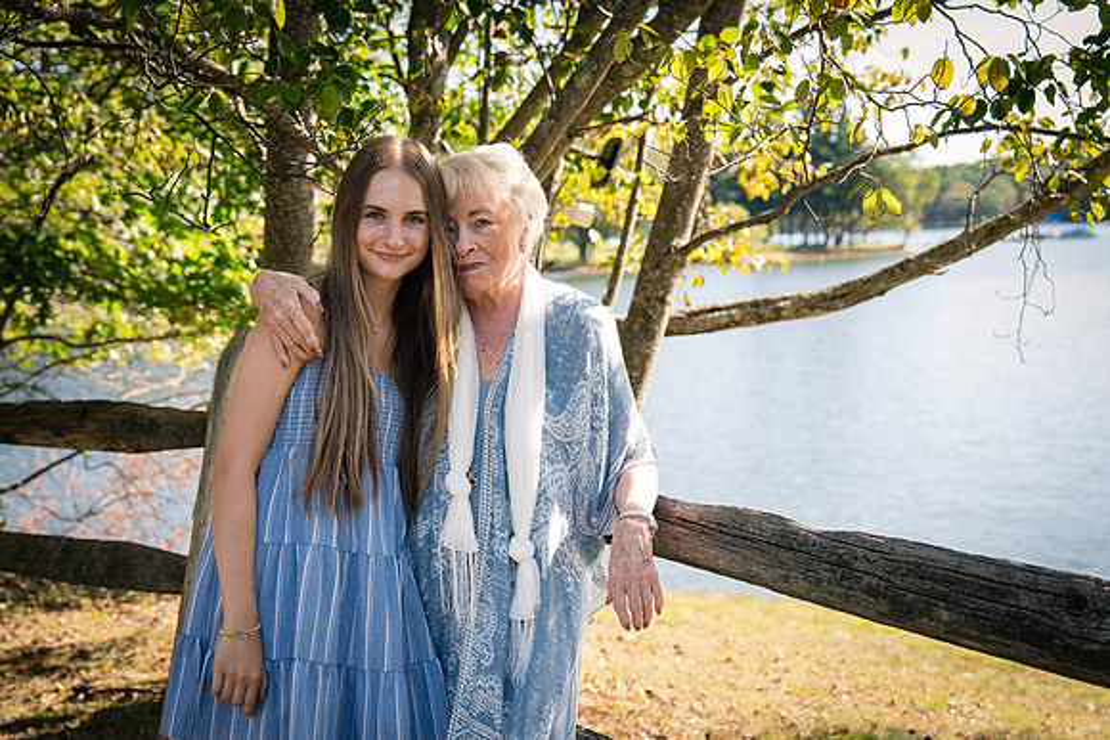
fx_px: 1712
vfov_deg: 24.3
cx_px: 527
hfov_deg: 35.9
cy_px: 467
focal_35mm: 56
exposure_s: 1/250
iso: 160
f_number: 3.5
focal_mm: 44
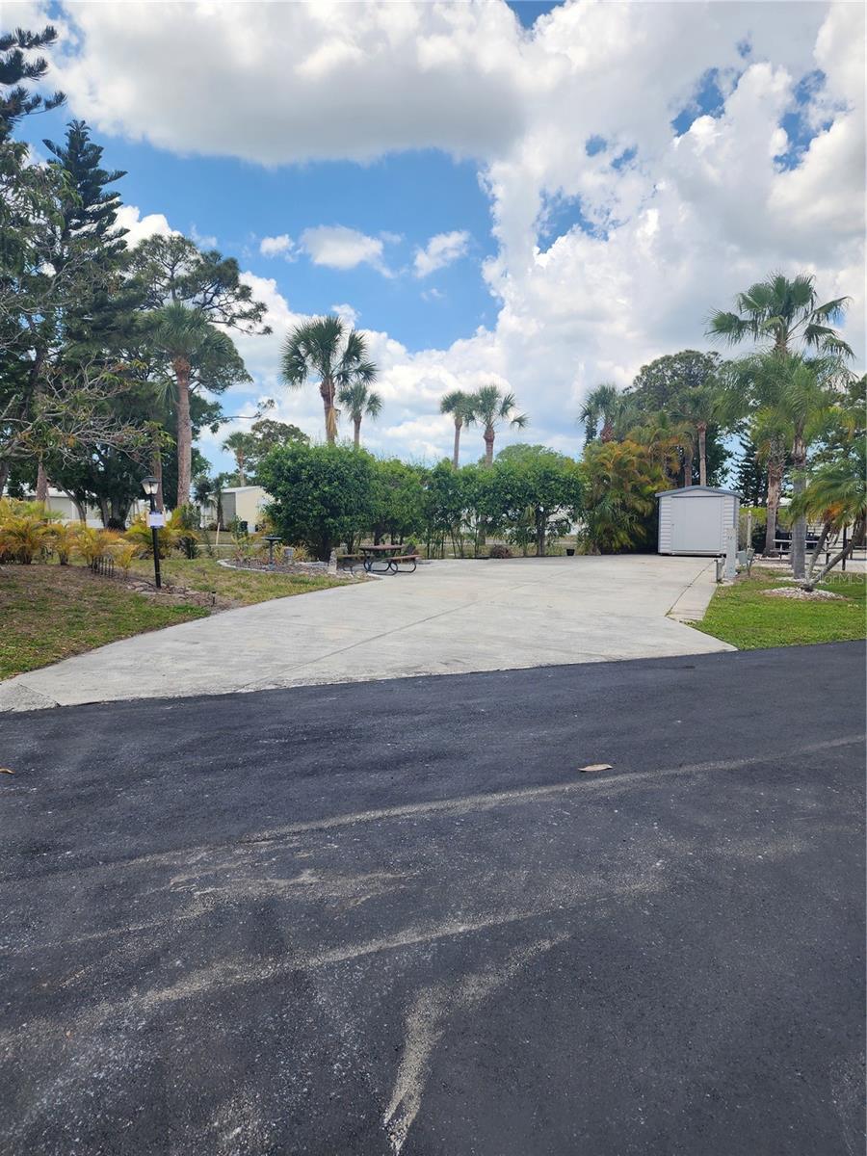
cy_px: 578
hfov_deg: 58.9
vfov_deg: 73.9
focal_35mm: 23
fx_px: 768
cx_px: 434
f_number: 1.8
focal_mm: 6.4
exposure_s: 1/960
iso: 12
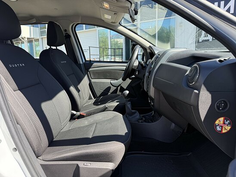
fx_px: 164
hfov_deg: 71.6
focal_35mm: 24
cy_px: 88
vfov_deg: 56.8
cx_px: 118
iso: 80
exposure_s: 1/539
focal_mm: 6.76
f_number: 1.78
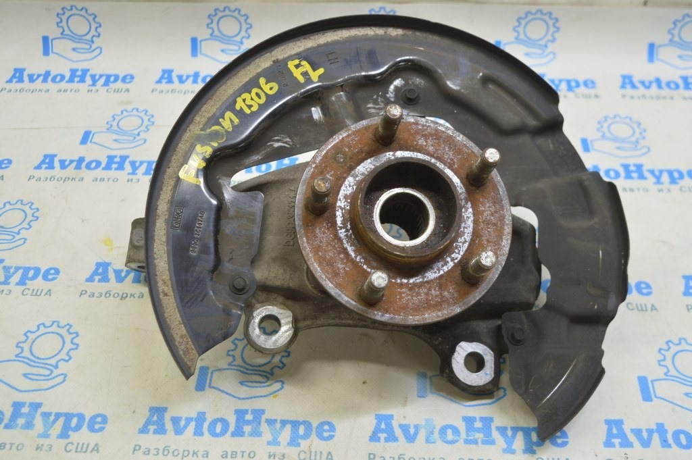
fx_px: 807
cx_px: 346
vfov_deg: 31.8
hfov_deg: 46.4
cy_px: 230
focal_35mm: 42
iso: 400
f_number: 5.6
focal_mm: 28
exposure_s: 1/20
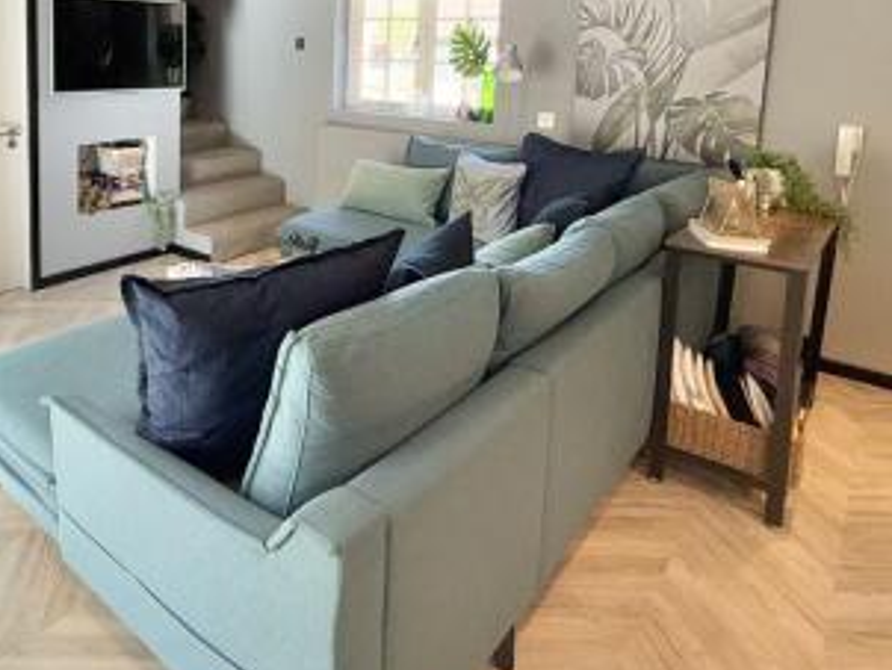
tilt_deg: -6.3
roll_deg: -1.0
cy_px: 120
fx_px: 696
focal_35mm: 27
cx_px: 244
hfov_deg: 62.2
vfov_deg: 48.1
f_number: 2.2
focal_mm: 2.22
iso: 200
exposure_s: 1/100
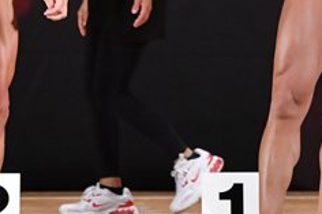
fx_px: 6373
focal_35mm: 713
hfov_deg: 2.9
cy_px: -38
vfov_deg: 1.9
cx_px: 151
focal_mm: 145
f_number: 5.6
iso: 3200
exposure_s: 1/400
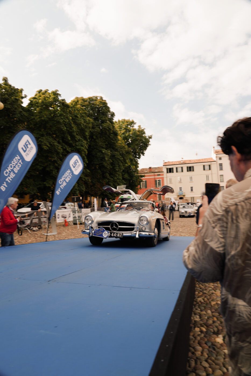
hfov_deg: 53.1
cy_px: 188
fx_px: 251
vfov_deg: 73.8
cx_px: 126
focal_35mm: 24
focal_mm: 24
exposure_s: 1/40
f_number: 10
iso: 100
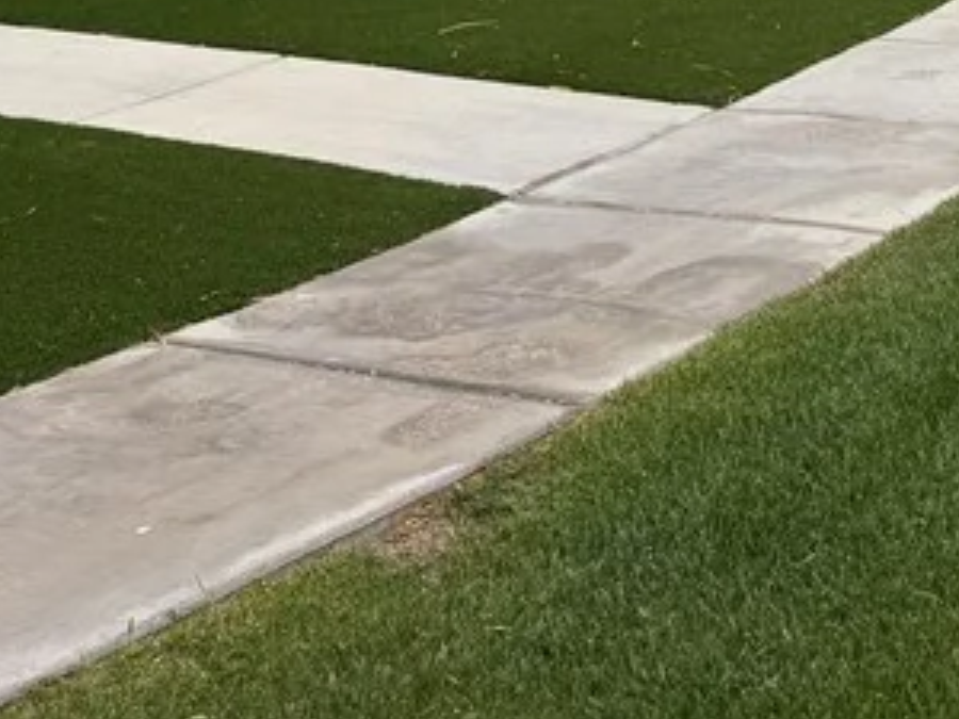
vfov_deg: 16.0
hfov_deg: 22.8
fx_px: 2272
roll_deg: +0.7
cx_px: 985
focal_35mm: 82
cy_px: -457
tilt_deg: +5.0
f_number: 1.78
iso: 80
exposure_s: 1/1271
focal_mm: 6.76
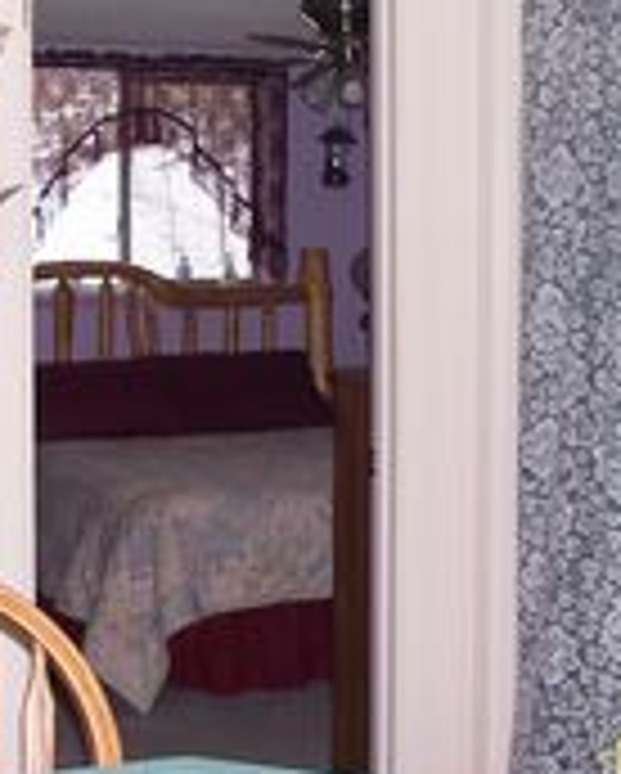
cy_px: 292
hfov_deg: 21.0
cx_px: 225
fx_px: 1674
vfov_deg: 26.0
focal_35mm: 73
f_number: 2.8
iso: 80
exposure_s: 1/60
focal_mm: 6
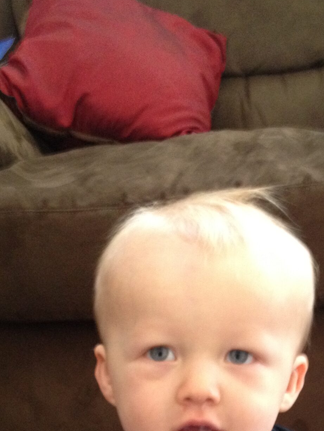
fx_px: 911
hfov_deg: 20.0
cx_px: 242
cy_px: 439
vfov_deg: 25.3
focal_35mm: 73
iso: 320
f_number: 2.4
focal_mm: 4.28
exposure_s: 1/20
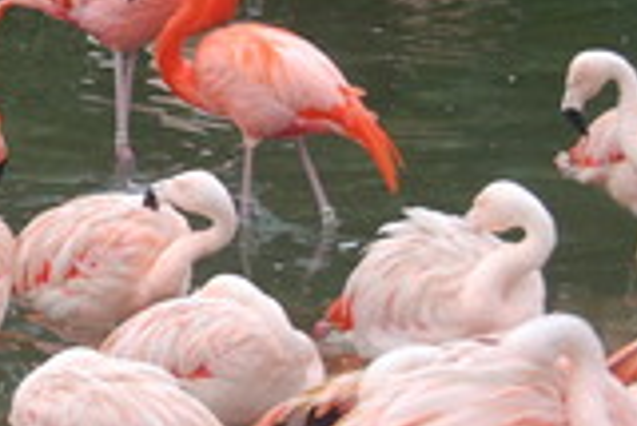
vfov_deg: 6.4
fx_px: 3808
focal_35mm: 215
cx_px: -44
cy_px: 76
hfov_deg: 9.5
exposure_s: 1/100
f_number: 5.3
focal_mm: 46
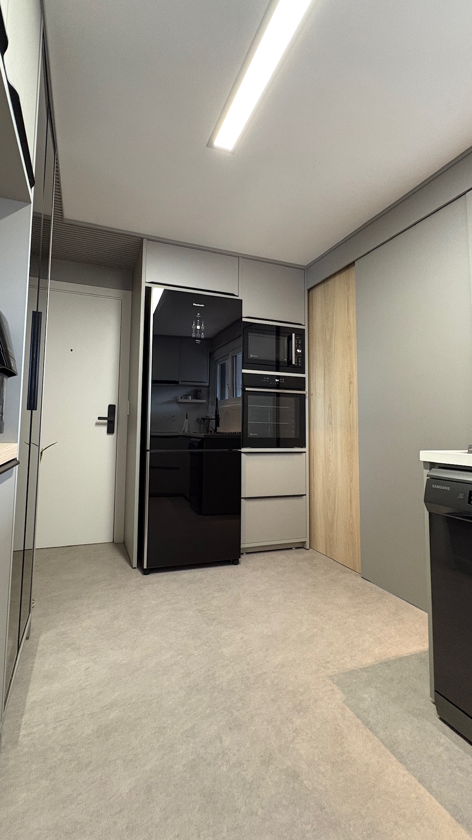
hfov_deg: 66.8
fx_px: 356
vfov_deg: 99.3
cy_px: 401
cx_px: 204
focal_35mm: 16
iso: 640
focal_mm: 2.22
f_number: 2.2
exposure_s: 1/60
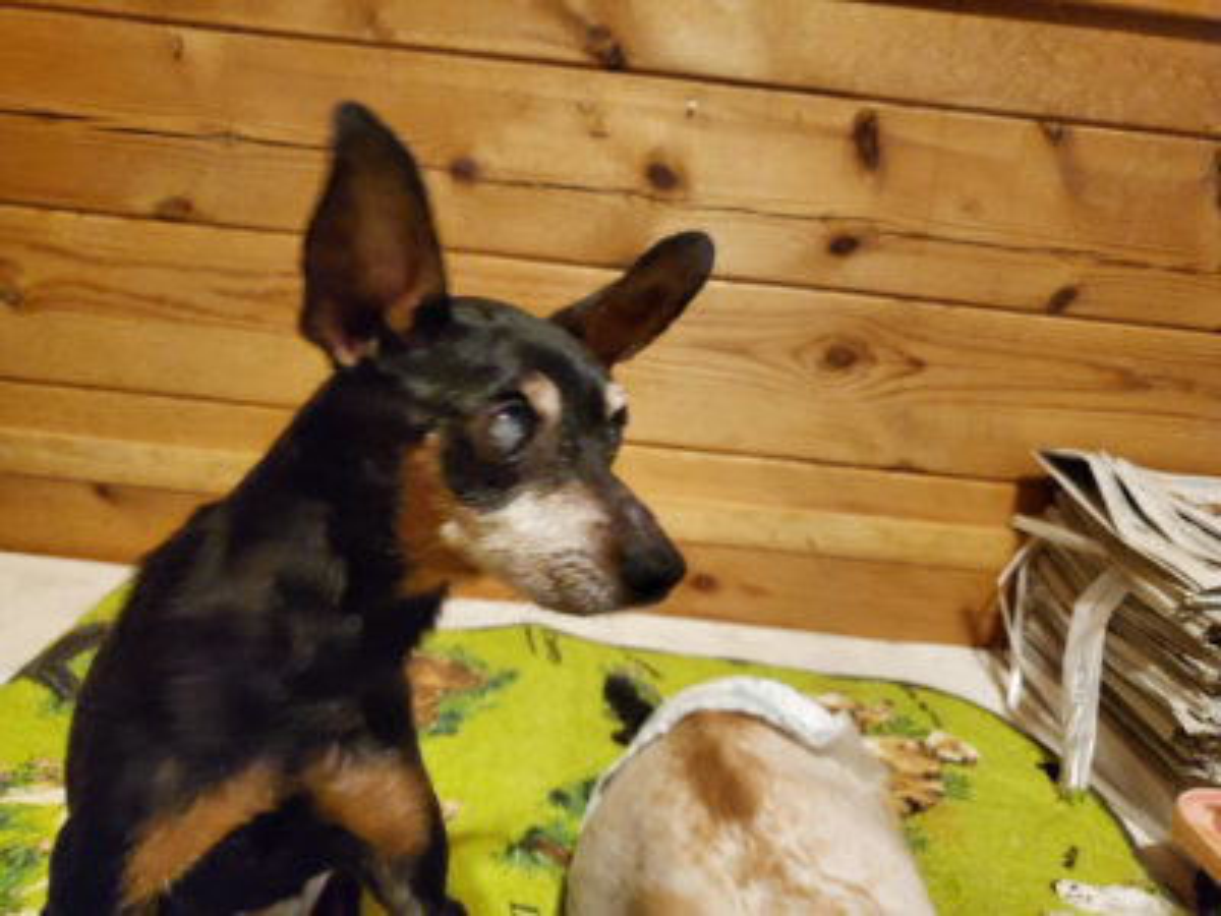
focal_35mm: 26
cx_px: 610
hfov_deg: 67.3
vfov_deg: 53.1
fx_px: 917
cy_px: 458
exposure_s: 1/59
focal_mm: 4.3
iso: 1000
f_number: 1.5
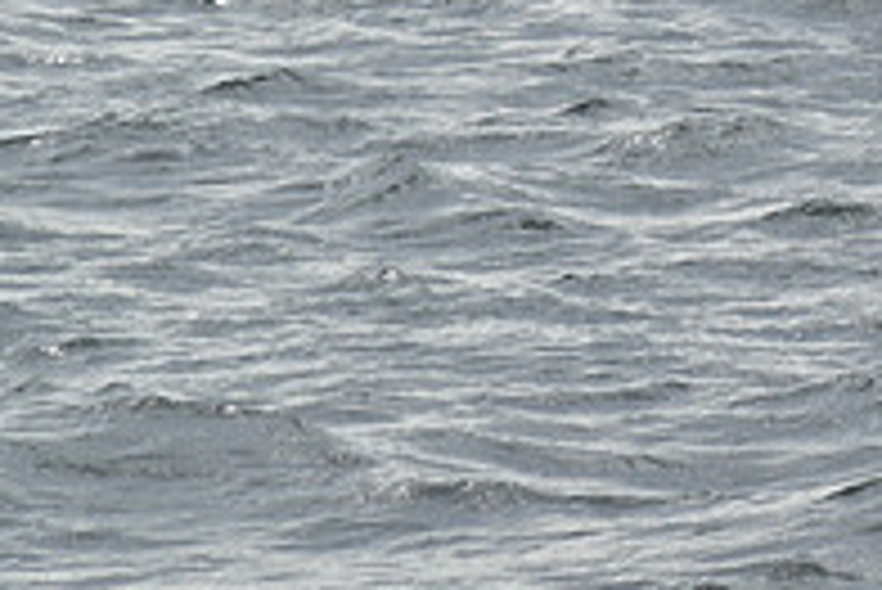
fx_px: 15250
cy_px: -272
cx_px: 1179
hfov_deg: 3.3
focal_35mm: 622
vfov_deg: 2.2
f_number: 9.5
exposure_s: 1/1000
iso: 400
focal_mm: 140
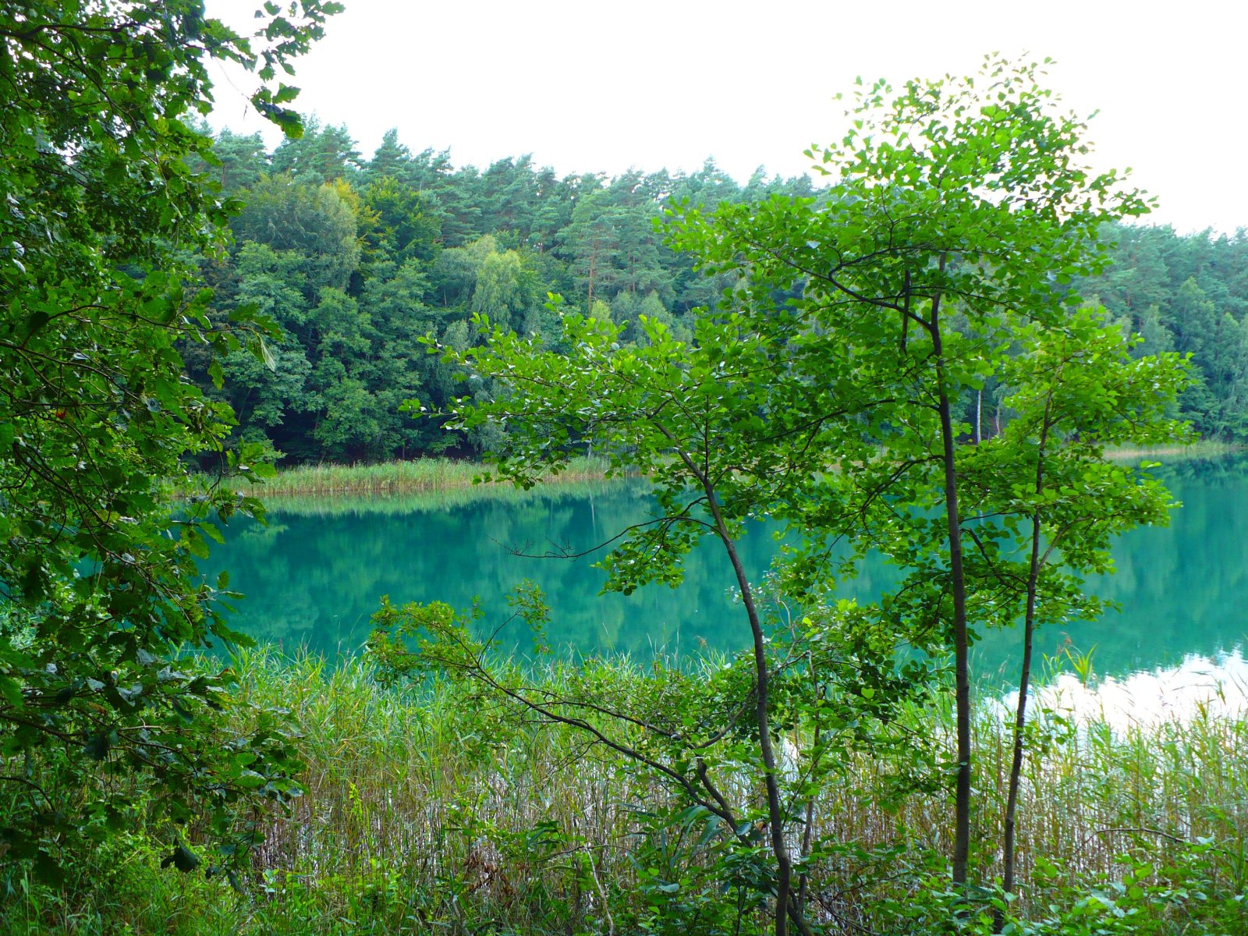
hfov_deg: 50.1
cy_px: 468
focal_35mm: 37
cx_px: 624
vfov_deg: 38.7
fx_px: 1334
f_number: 2.8
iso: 100
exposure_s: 1/125
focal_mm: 6.1
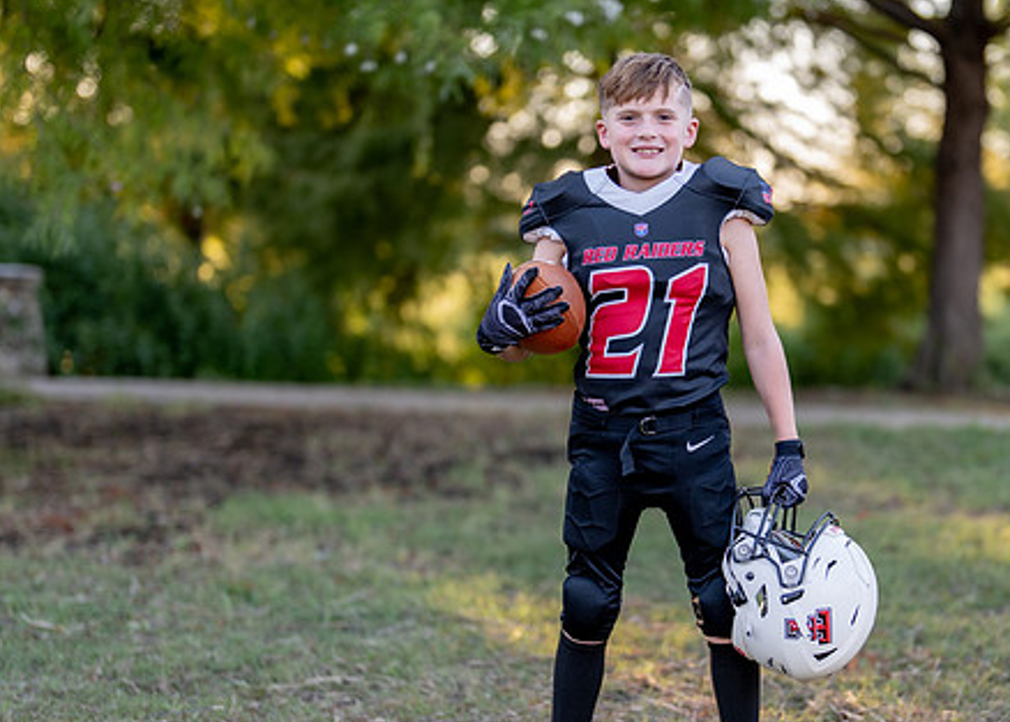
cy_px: 418
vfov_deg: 17.2
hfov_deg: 23.8
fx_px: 2381
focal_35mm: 83
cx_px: 675
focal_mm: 50
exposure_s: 1/400
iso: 100
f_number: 1.2
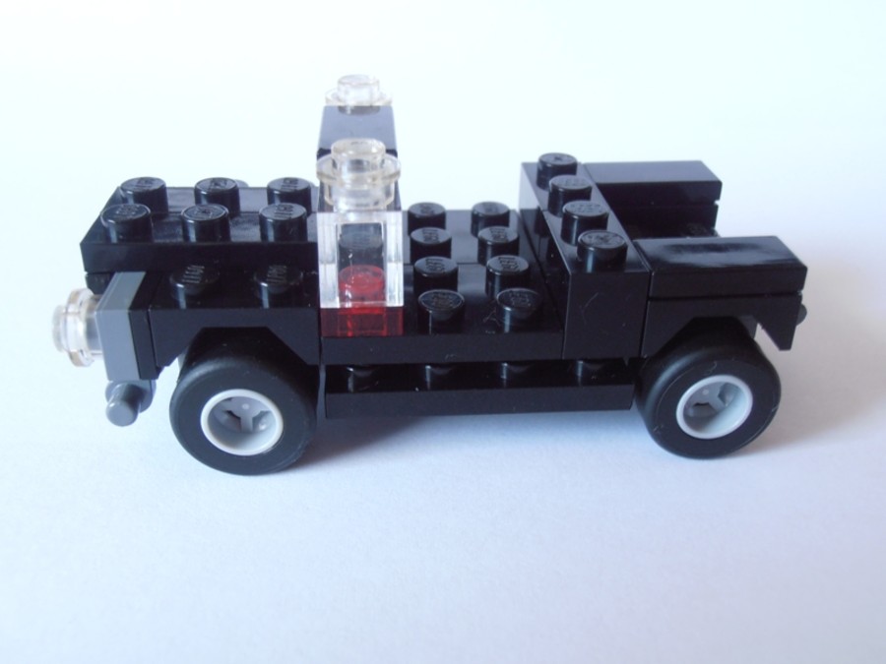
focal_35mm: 37
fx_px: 947
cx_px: 443
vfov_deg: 38.7
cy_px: 332
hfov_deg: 50.1
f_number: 3.9
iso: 125
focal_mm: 6.61
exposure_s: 1/15
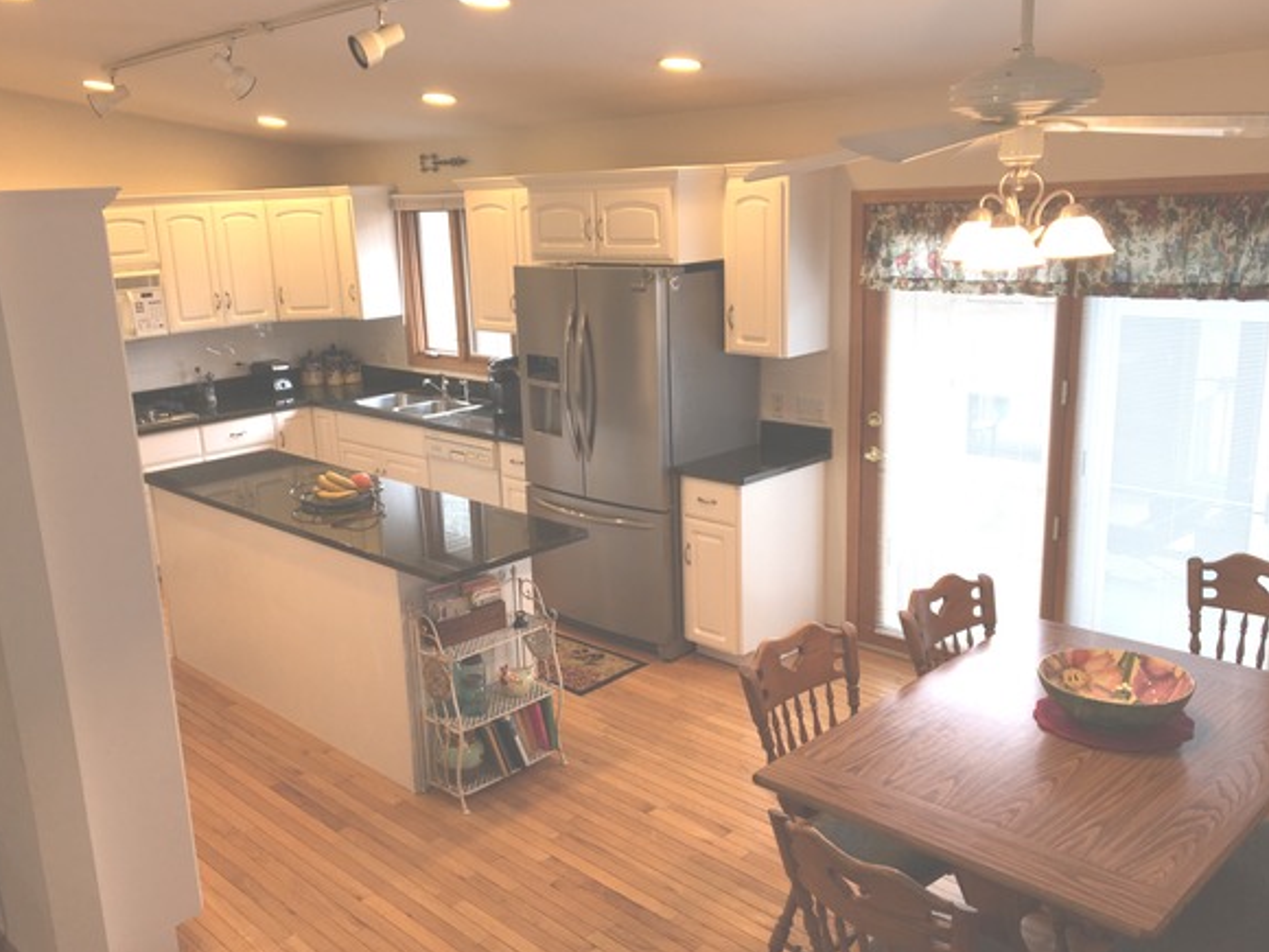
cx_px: 580
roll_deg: +3.4
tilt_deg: -15.2
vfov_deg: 44.1
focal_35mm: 32
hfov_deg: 56.7
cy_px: 497
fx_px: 1173
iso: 25
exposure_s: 1/43
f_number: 2.2
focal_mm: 4.15
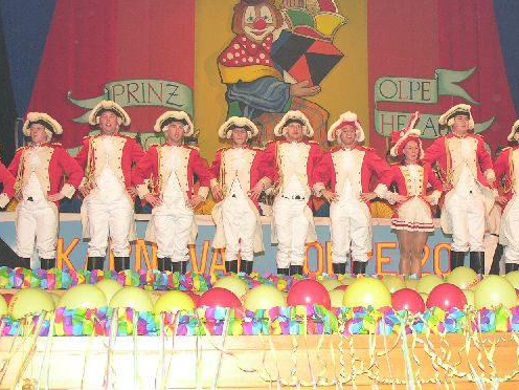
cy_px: 245
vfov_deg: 22.2
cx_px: 367
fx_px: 990
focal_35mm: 66
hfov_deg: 29.1
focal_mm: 10.2
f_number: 2.9
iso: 100
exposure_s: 1/60.1
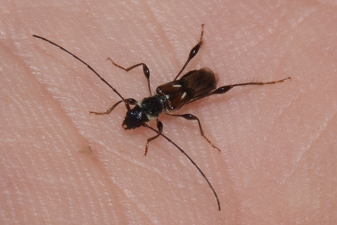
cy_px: 112
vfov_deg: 6.6
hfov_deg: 9.8
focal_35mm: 210
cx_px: 168
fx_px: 1968
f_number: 13
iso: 100
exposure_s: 1/160
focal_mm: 140
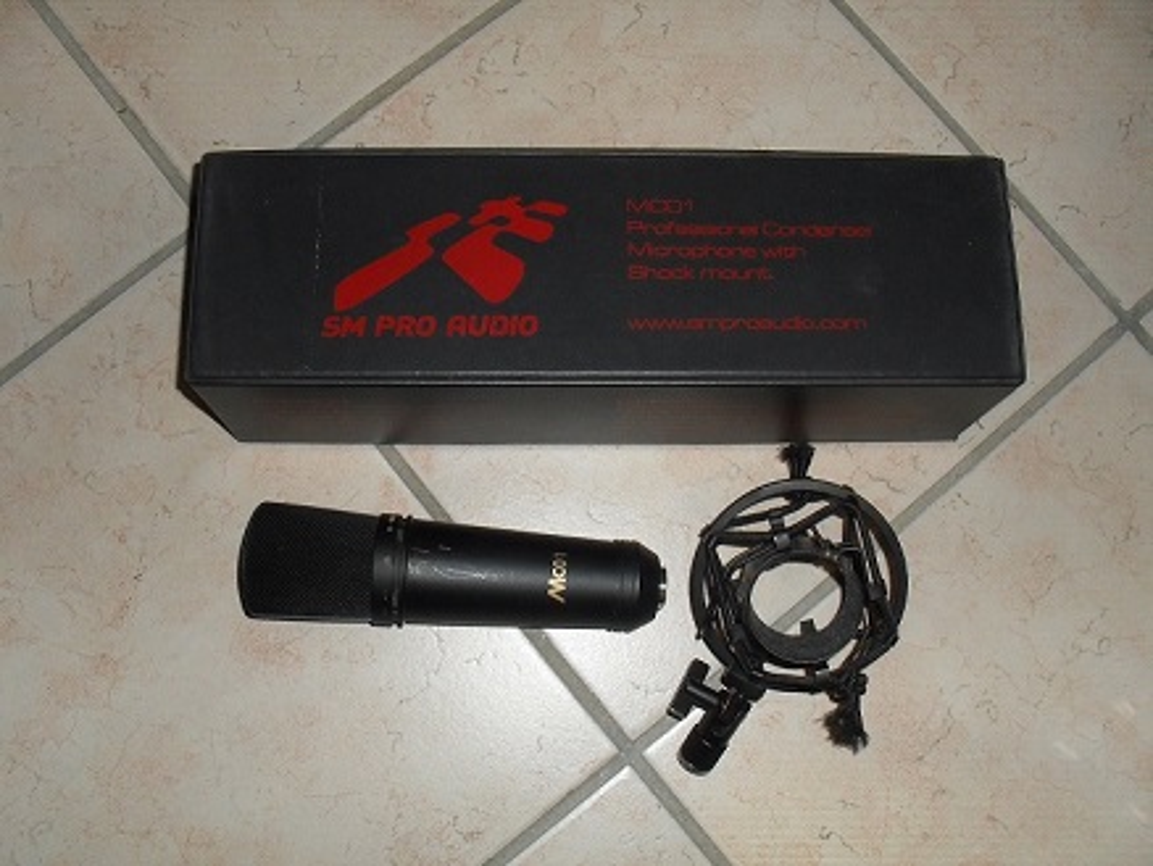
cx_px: 576
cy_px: 433
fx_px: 1166
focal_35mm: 35
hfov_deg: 52.6
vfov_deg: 40.7
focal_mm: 6.3
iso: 200
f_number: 3.2
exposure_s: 1/45
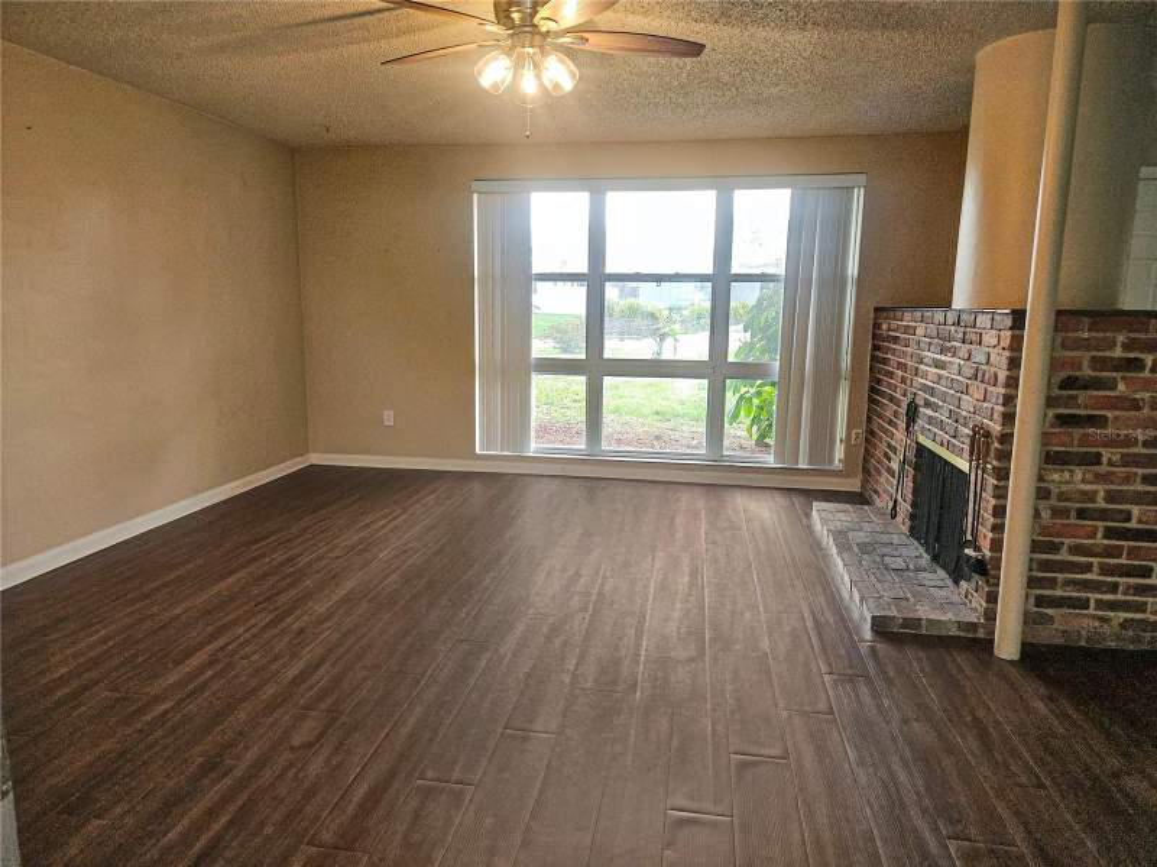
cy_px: 434
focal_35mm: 23
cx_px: 578
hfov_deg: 74.0
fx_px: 768
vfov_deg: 58.8
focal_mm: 5.4
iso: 64
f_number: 1.8
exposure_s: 1/60
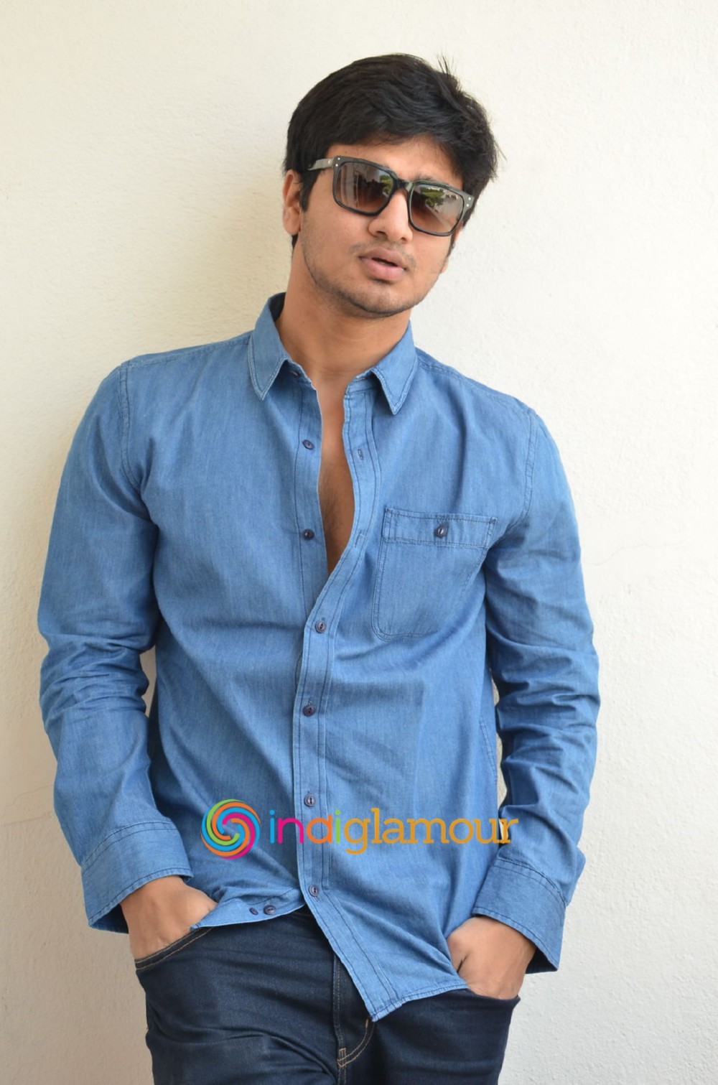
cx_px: 359
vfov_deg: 32.0
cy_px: 542
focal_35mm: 63
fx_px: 1894
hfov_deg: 21.5
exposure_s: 1/125
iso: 500
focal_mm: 42
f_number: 5.6
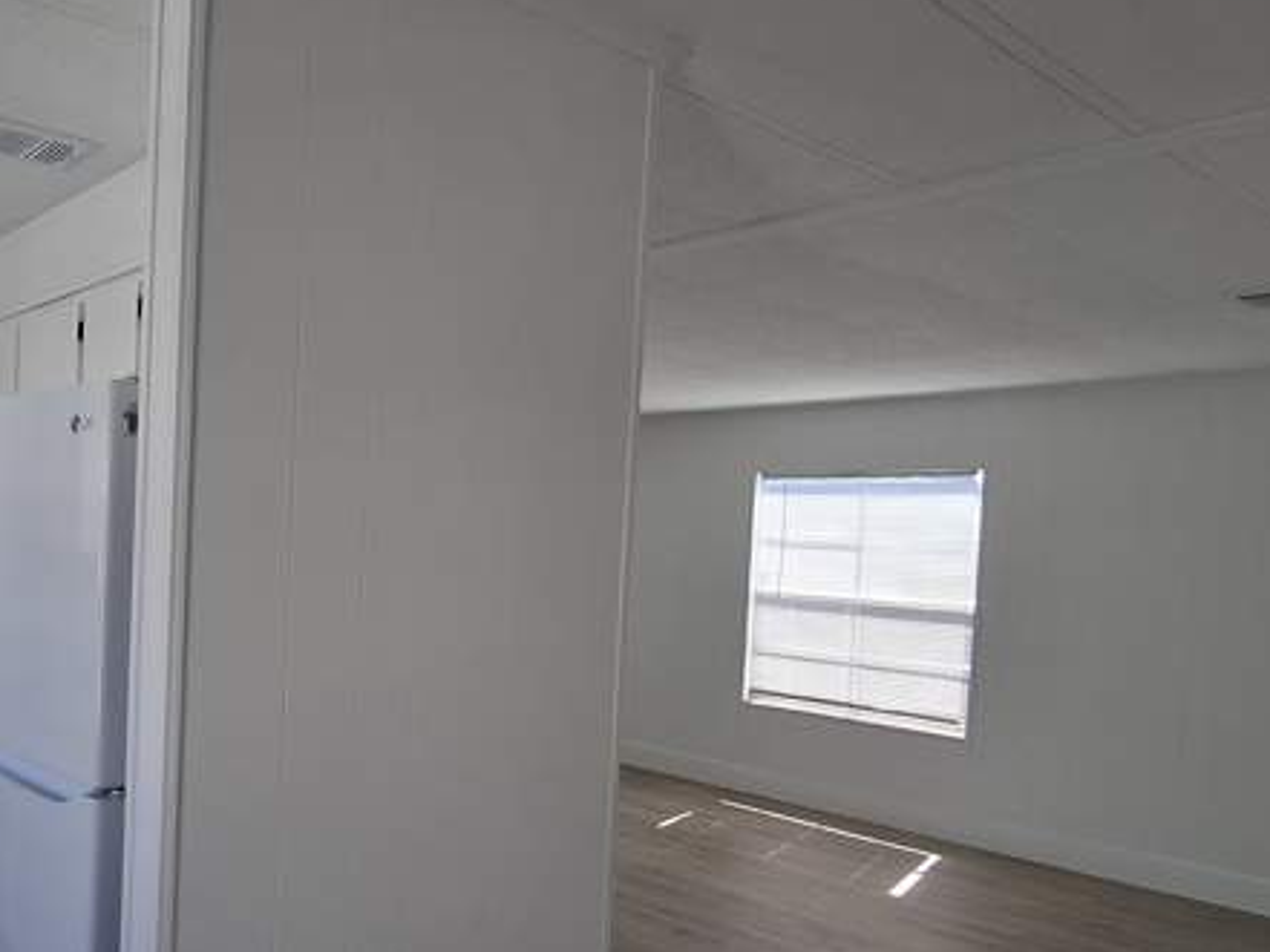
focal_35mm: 29
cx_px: 181
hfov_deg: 55.3
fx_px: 1064
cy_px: 587
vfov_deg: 47.9
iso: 40
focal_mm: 1.64
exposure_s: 1/163
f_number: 2.2
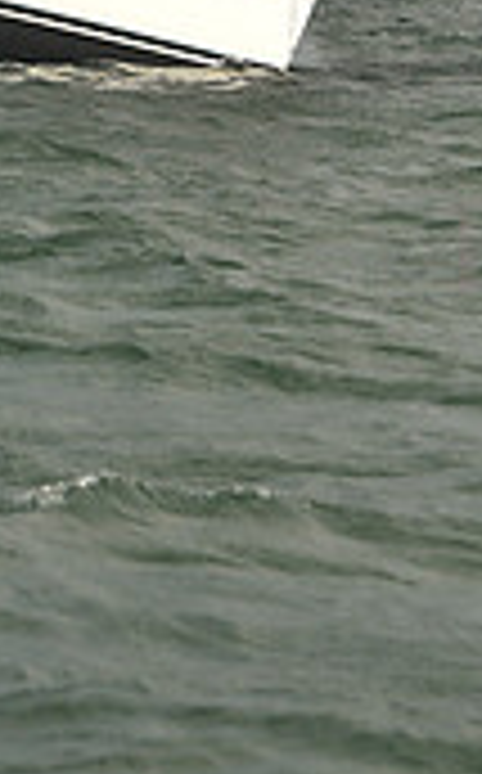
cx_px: 214
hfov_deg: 4.0
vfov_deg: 6.3
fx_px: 6896
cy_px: -450
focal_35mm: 327
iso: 250
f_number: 5.6
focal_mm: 95
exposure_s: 1/640
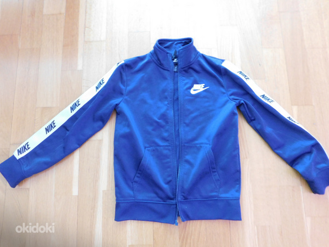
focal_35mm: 23
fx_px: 219
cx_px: 164
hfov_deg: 73.9
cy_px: 124
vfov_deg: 58.9
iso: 800
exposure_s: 1/6
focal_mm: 4
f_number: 3
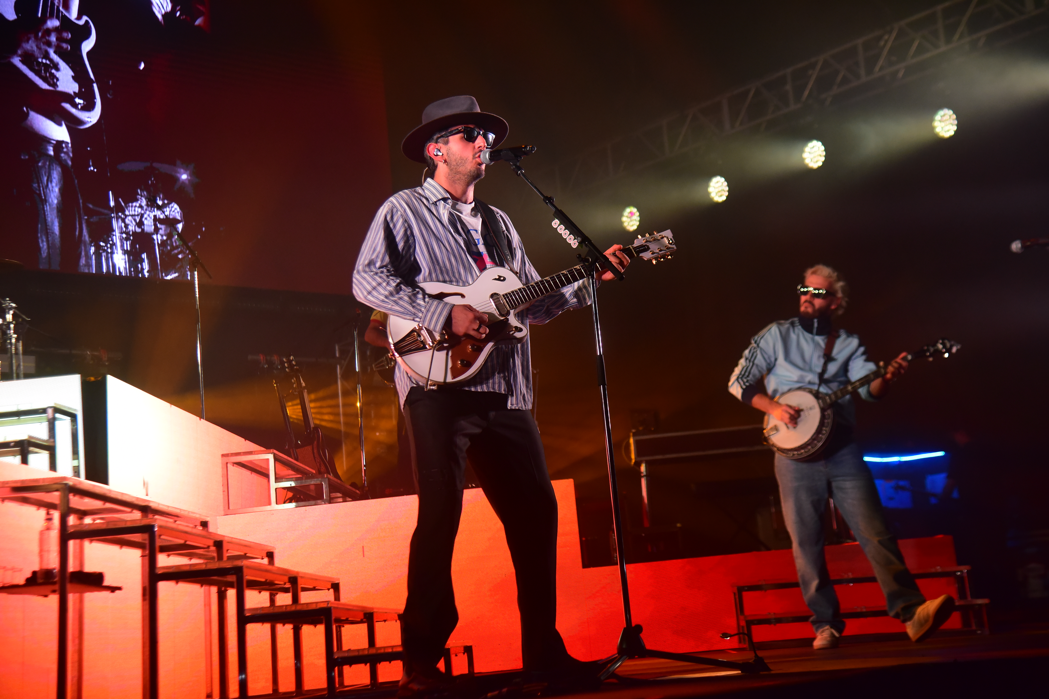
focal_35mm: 55
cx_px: 524
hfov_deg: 36.2
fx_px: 1603
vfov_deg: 24.6
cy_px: 350
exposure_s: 1/500
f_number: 4
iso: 2500
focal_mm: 55
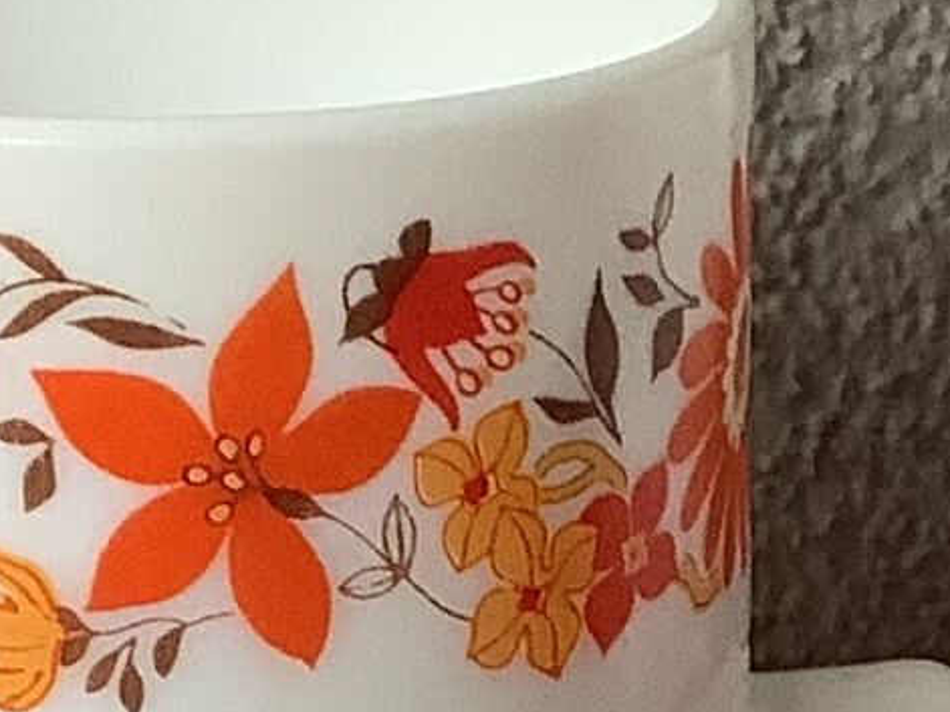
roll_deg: +0.4
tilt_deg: -18.5
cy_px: 1085
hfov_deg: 9.1
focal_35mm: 215
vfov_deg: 6.8
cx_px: 1077
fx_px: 5899
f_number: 2.4
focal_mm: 3.3
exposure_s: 1/100
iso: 80
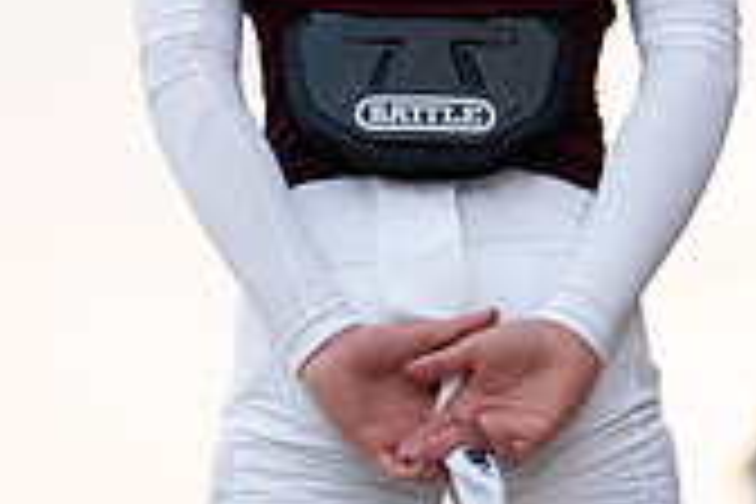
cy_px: -56
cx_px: 351
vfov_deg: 7.9
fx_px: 3633
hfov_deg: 11.9
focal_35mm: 173
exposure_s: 1/320
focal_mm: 50
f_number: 1.2
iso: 1250
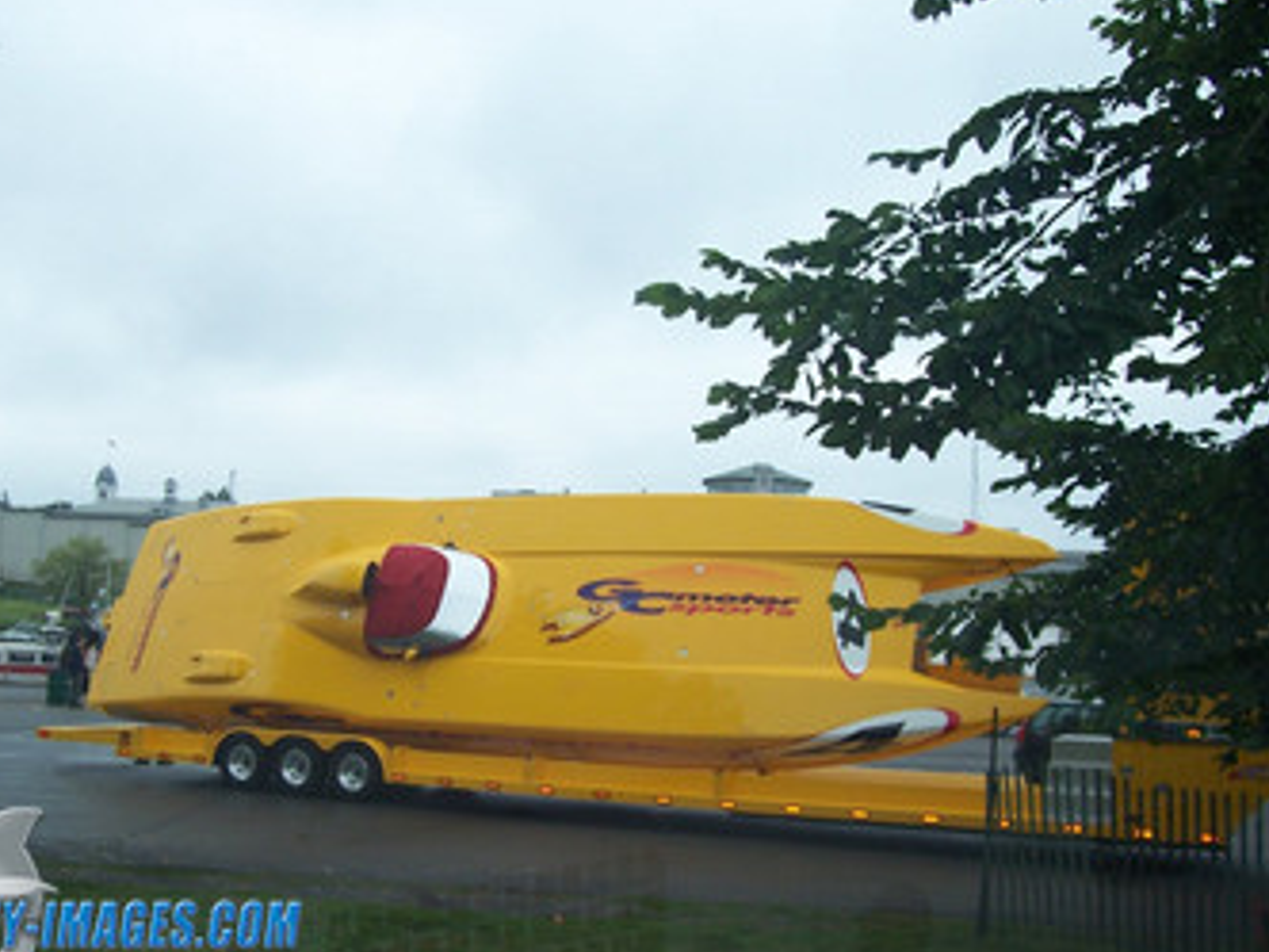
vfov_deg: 35.1
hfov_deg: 45.7
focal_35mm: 41
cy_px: 520
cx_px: 566
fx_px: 1503
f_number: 2.7
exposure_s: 1/250
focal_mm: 5.6
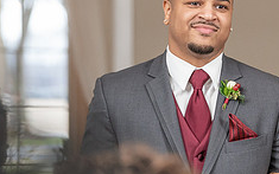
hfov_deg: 4.8
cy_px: 88
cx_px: 334
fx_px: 3316
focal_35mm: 436
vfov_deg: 3.0
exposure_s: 1/200
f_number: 4
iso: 2000
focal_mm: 147
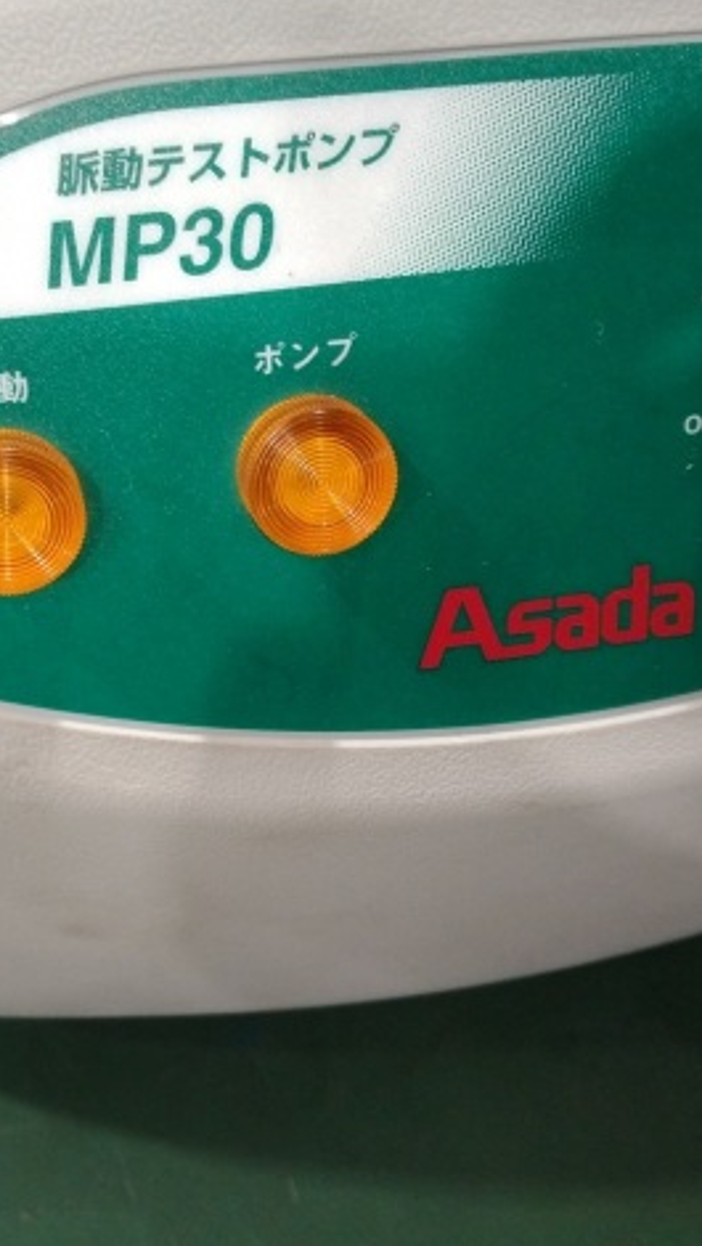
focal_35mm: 40
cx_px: 207
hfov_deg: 29.4
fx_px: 1321
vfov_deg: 50.5
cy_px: 622
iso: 400
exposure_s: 1/30
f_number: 1.8
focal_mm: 3.61
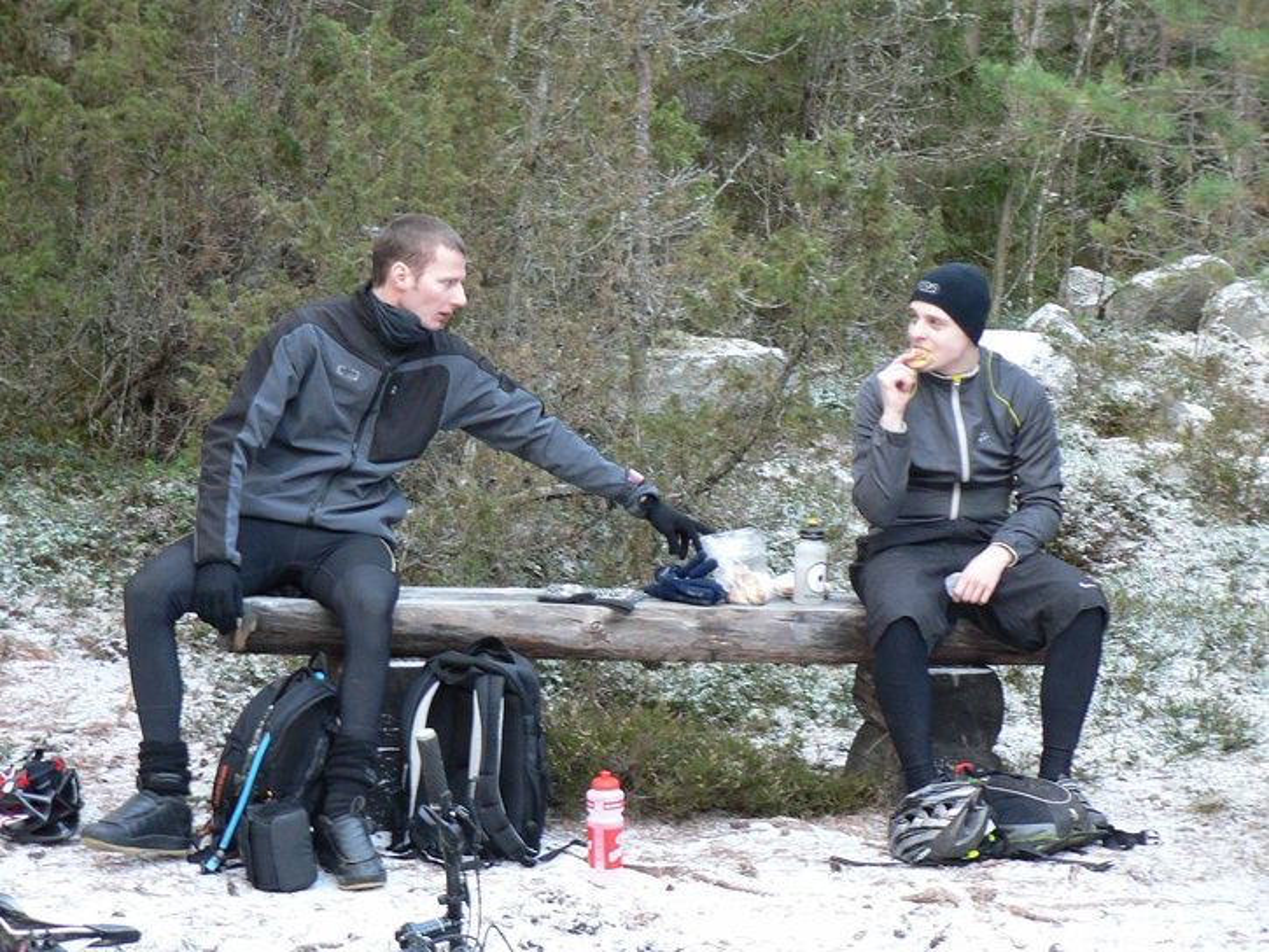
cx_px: 634
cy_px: 476
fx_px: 3007
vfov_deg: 18.0
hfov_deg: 23.8
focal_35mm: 82
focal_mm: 13.7
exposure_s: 1/30
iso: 200
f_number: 3.2
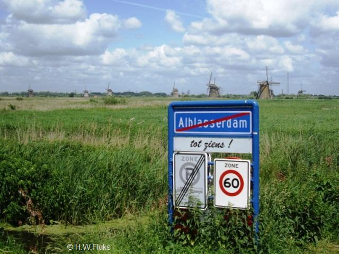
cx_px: 170
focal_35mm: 38
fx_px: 372
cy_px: 127
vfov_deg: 37.7
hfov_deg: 49.0
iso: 64
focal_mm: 7.9
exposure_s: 1/160
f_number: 8
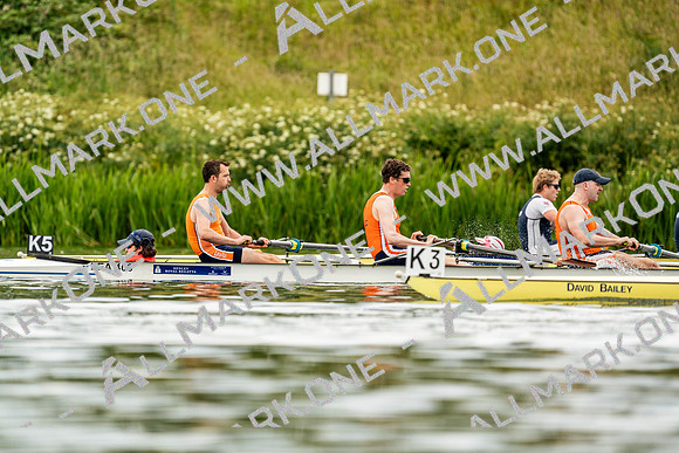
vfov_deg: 2.8
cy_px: 226
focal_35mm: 500
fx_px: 9432
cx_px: 340
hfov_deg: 4.1
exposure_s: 1/2000
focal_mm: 500
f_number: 6.3
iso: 500
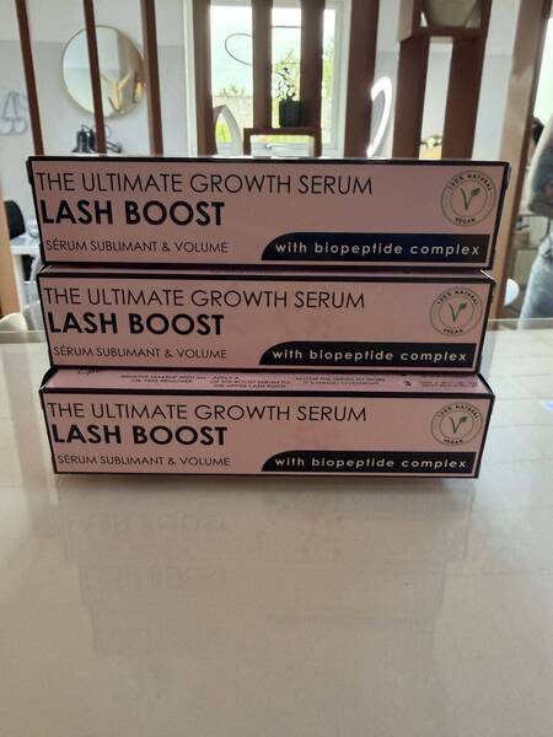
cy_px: 368
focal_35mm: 24
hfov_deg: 56.8
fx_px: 511
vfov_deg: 71.6
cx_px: 276
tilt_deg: -17.9
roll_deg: -0.9
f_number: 2.2
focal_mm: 2.22
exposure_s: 1/100
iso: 320
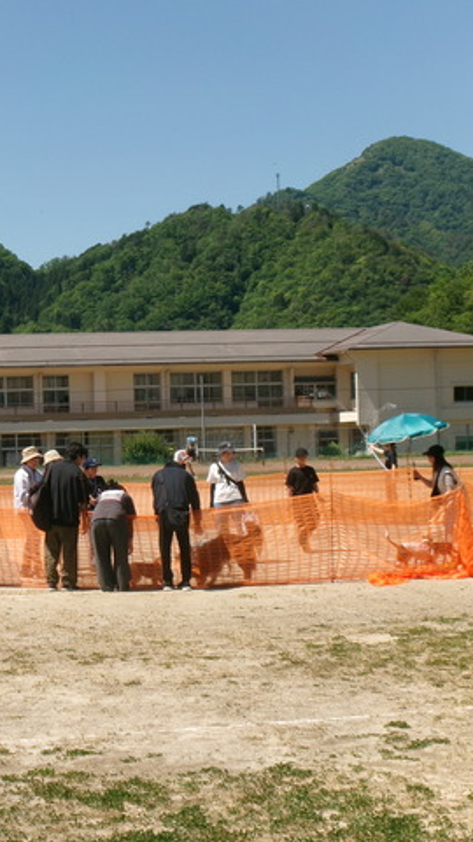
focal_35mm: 78
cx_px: 95
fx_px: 1742
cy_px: 421
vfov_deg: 27.2
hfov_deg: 15.4
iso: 100
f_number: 13.1
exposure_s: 1/105
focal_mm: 9.5
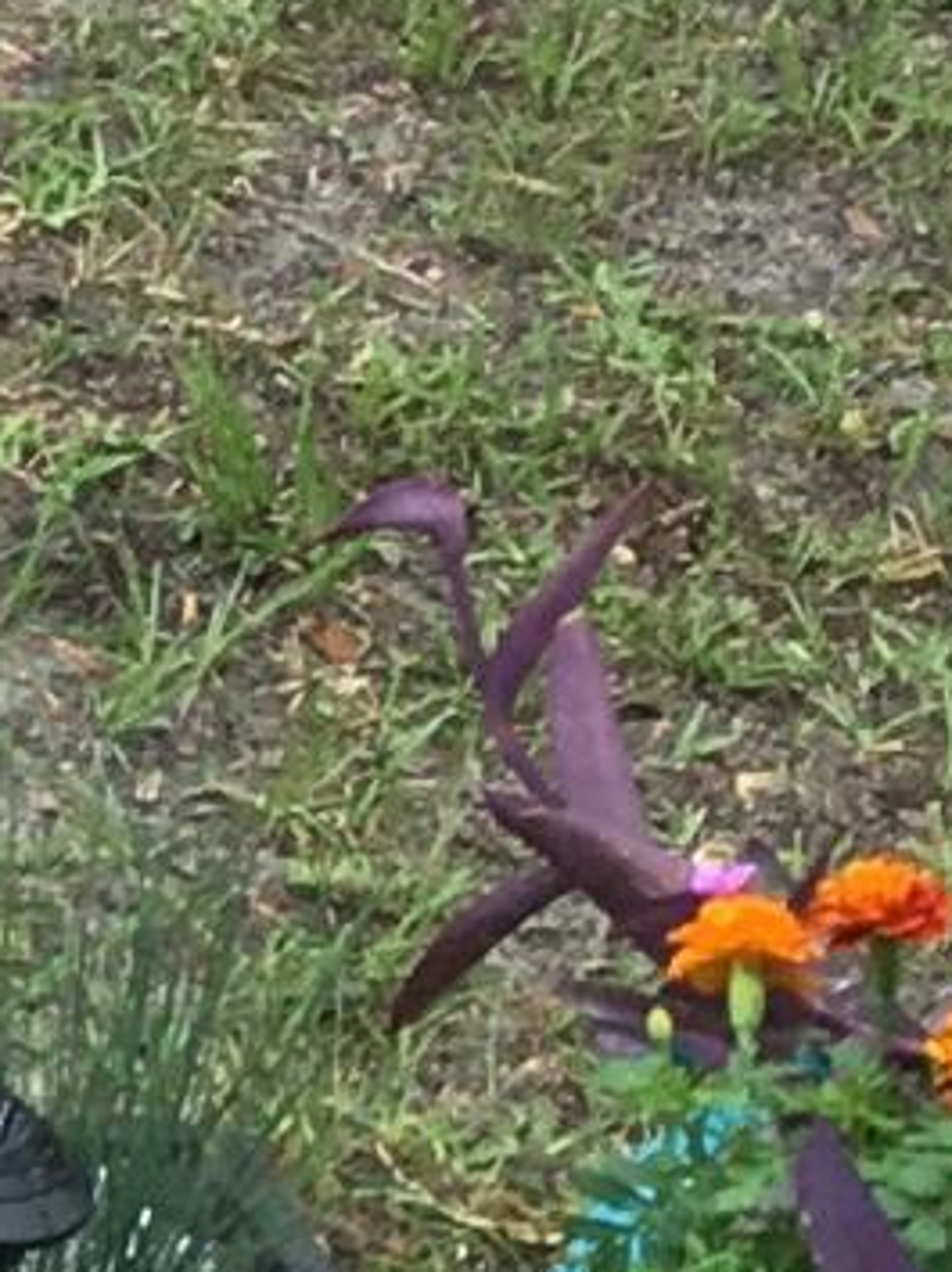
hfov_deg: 5.3
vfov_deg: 8.0
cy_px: 395
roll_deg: -0.1
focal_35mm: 246
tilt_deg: -25.8
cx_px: -2806
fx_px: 9031
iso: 32
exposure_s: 1/120
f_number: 2.2
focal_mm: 4.15
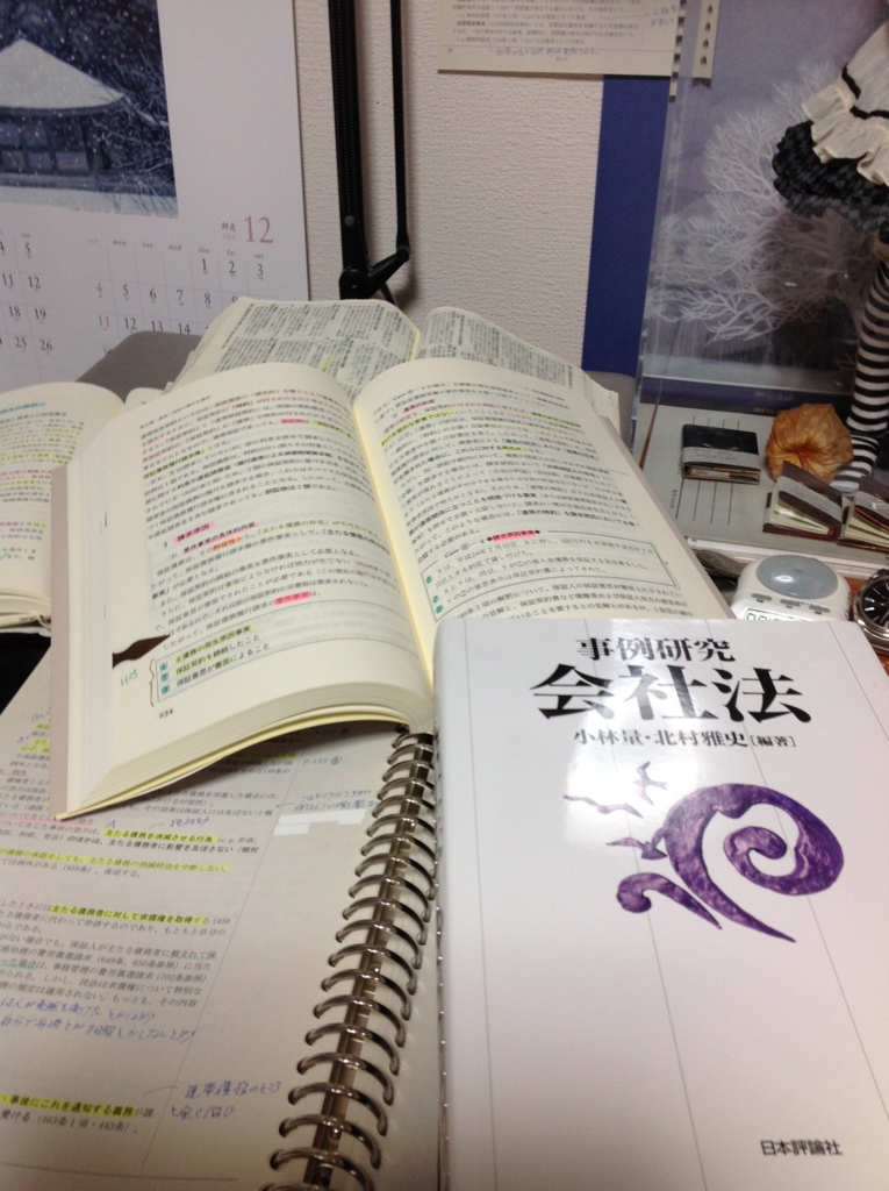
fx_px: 1201
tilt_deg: -34.0
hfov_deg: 40.6
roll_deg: -0.1
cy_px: 596
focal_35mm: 35
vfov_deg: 52.7
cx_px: 444
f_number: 2.4
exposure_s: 1/17
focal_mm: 4.28
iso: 50
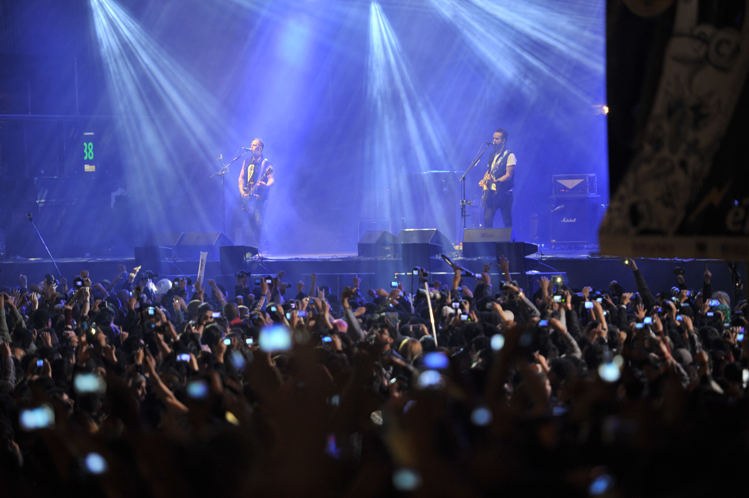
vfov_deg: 7.8
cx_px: 374
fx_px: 3639
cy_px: 249
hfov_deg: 11.8
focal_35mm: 175
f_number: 2.8
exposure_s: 1/200
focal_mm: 175
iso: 1000
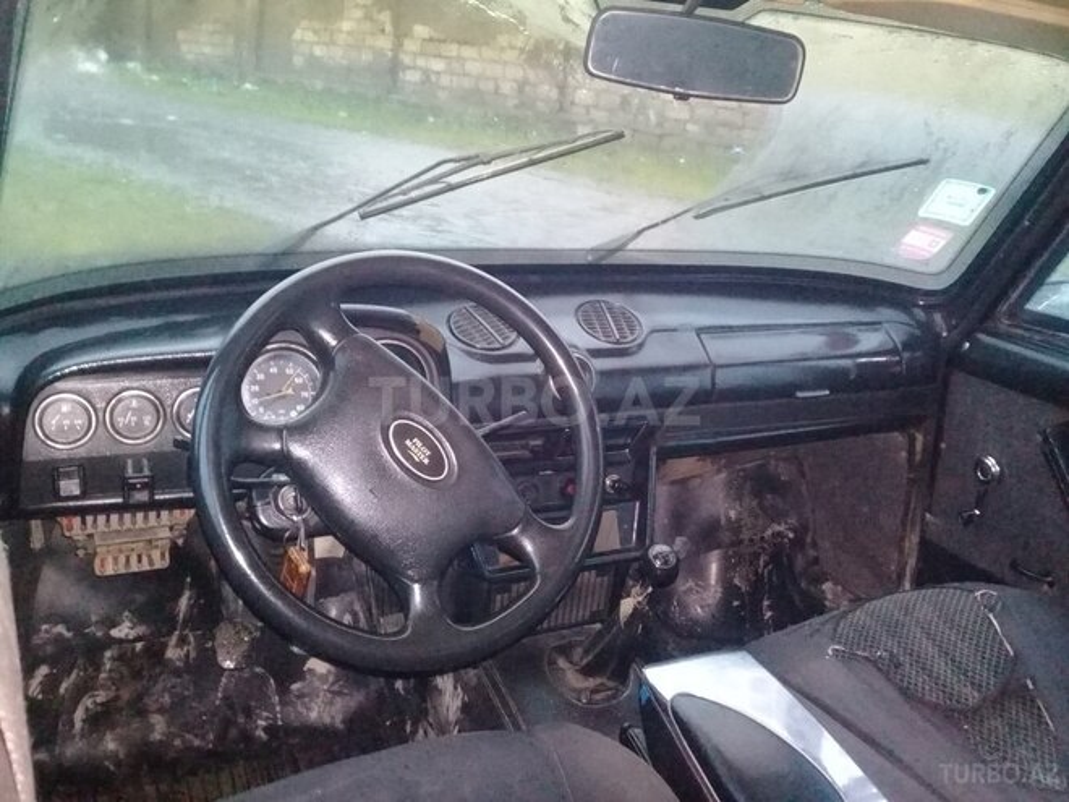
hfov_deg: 58.4
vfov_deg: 45.4
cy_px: 401
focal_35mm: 31
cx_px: 534
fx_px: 957
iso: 800
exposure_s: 1/15
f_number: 2.2
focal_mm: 3.3
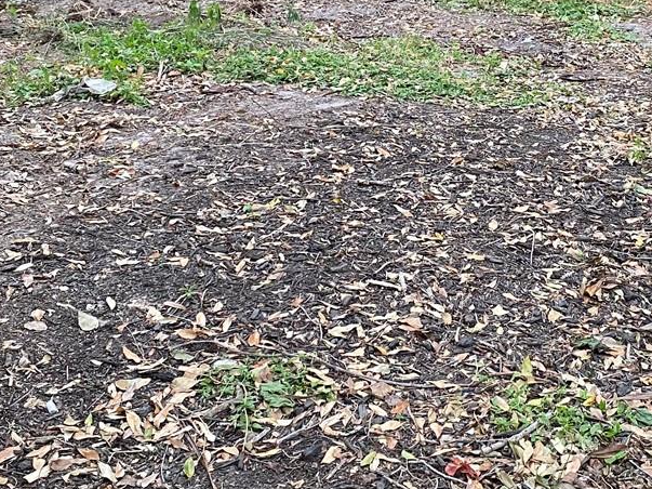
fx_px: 1299
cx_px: 392
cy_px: 69
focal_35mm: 69
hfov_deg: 28.1
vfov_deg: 20.9
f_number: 1.8
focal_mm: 4.25
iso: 100
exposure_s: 1/60
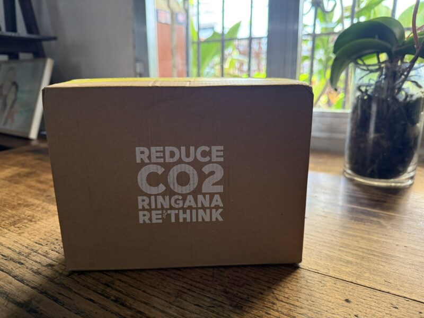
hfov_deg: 71.6
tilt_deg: -13.5
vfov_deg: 56.8
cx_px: 212
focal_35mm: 24
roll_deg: +0.5
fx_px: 294
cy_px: 159
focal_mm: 6.76
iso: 400
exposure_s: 1/60
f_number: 1.78
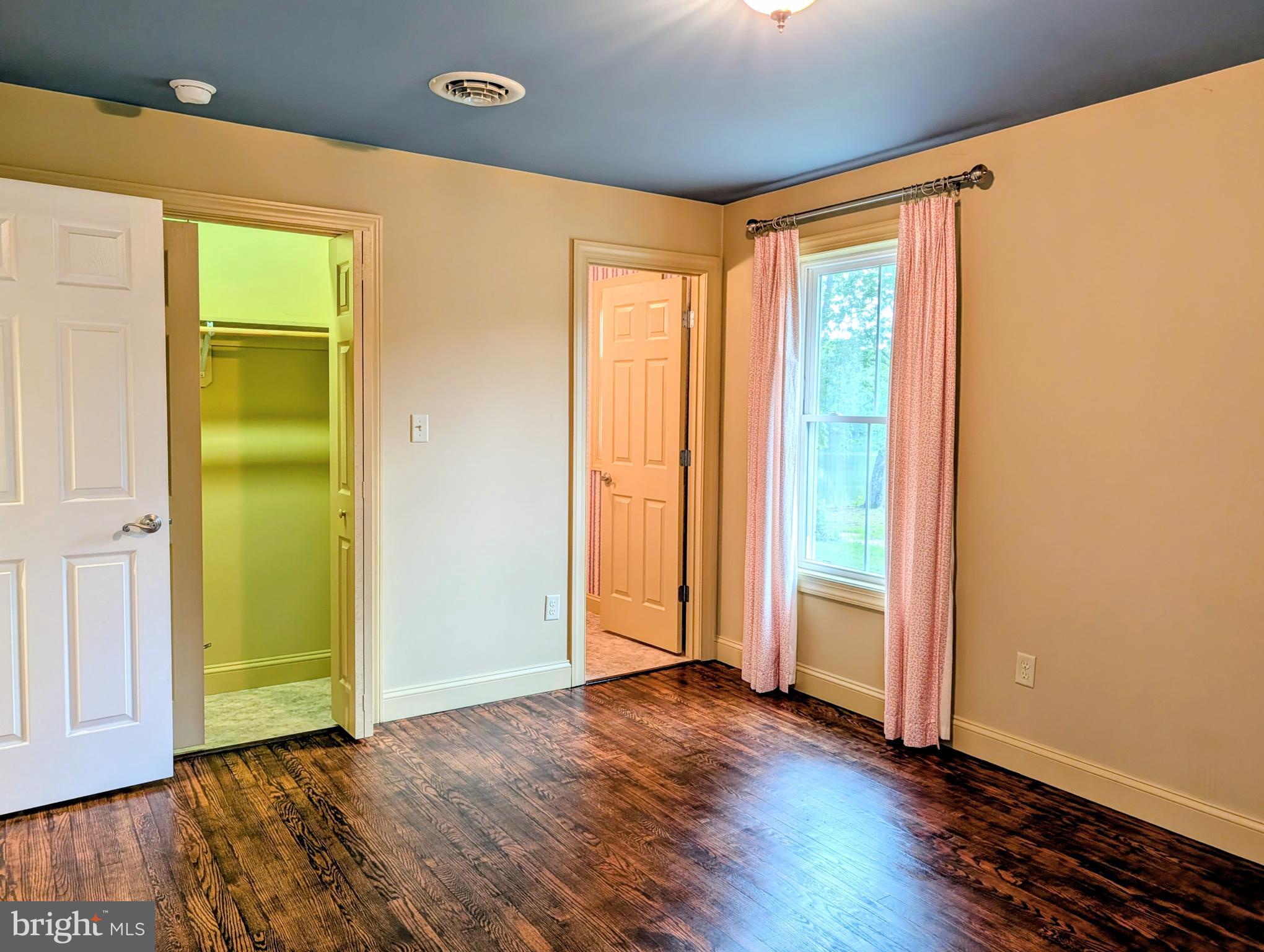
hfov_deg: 71.5
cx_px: 632
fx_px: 878
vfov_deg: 56.9
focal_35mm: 24
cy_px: 476
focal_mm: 6.9
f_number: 1.68
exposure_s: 1/120
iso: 138
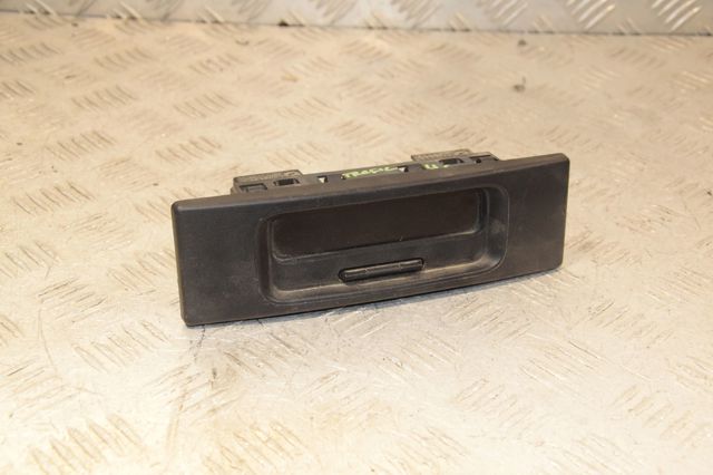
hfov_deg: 35.1
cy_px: 238
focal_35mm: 57
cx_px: 356
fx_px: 1128
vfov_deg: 23.8
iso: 1600
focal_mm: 38
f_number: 7.1
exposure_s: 1/200
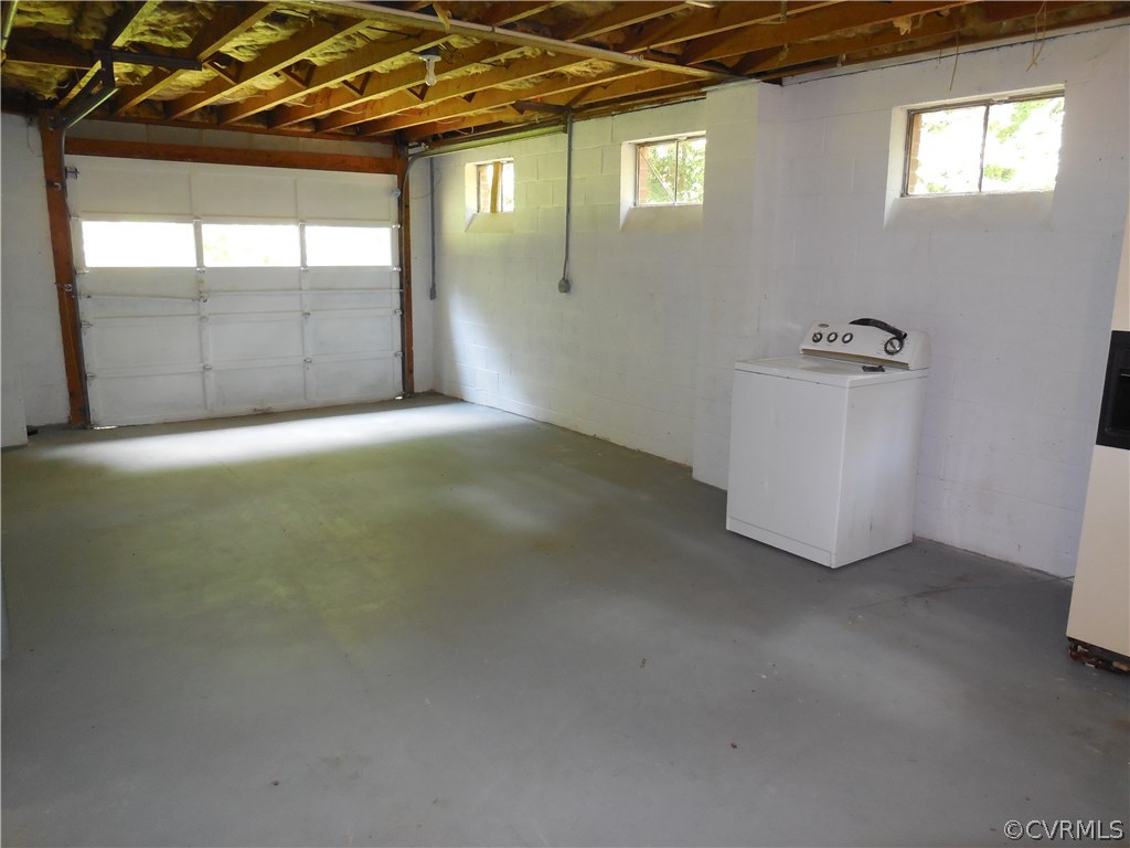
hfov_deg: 69.4
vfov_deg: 54.9
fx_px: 816
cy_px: 424
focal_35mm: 25
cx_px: 565
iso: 320
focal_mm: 4.5
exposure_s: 1/25
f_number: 3.1
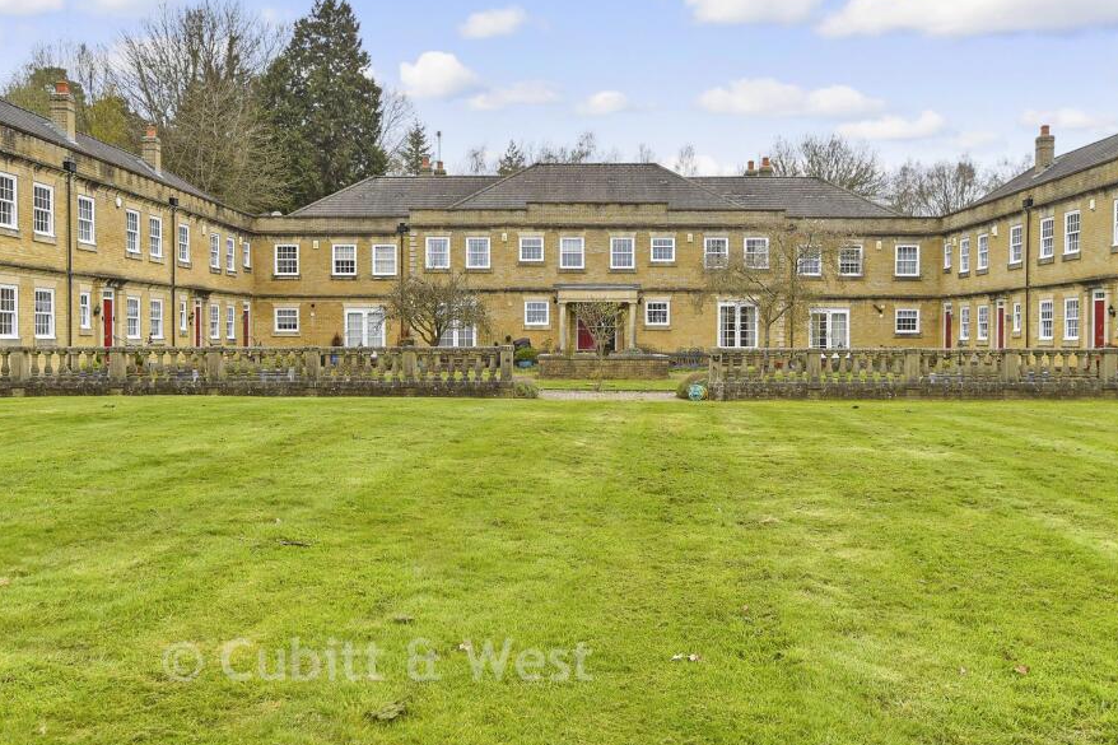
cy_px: 362
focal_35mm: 35
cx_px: 586
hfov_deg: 54.4
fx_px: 1087
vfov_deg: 37.8
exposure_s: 1/100
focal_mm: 20
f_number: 8
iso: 160
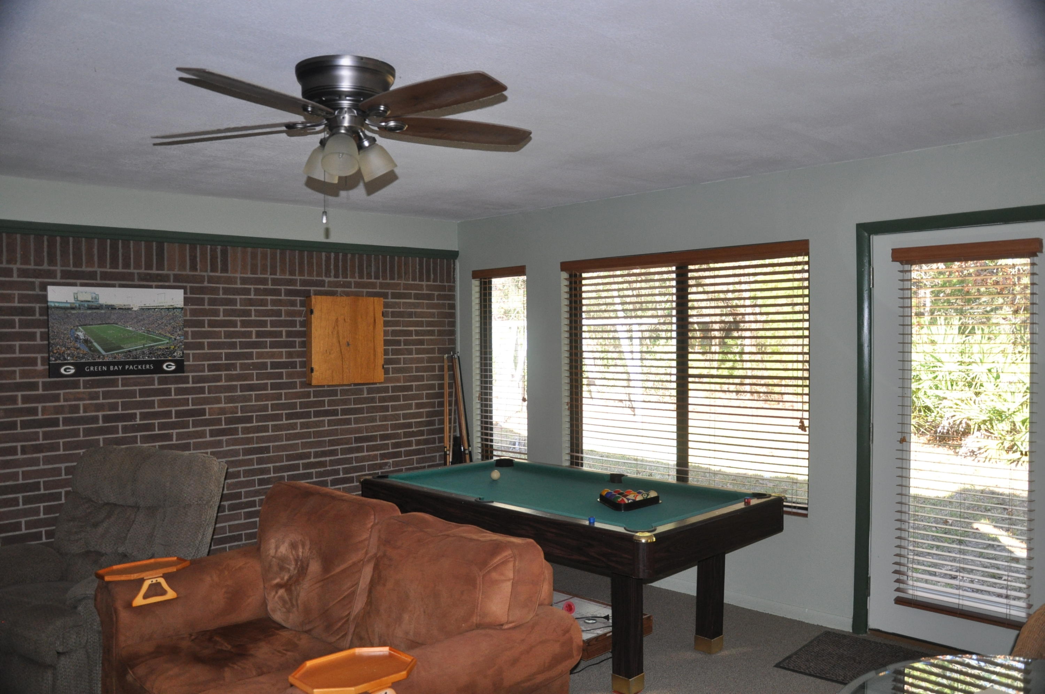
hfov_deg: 67.4
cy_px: 347
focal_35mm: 27
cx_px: 522
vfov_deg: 47.8
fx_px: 783
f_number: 3.5
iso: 800
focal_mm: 18
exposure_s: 1/80
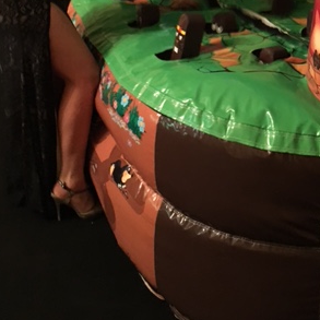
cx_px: 237
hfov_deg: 30.1
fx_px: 586
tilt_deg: -15.2
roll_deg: +1.7
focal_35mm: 56
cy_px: -24
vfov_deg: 28.1
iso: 400
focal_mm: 4.15
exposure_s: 1/17
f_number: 2.2
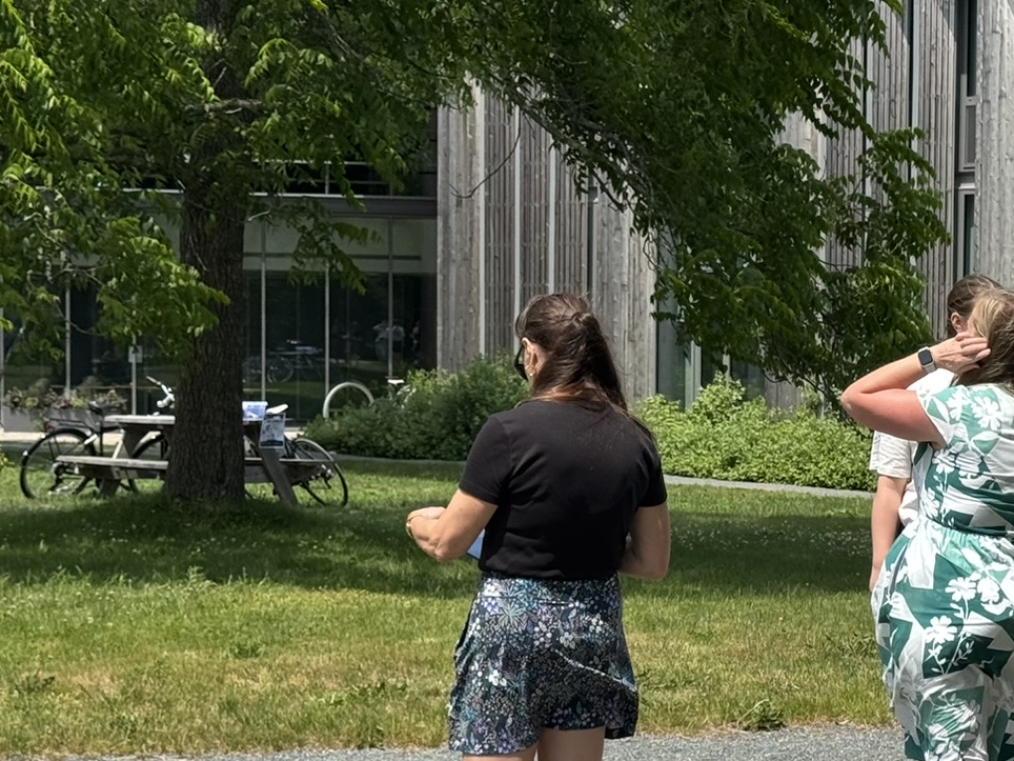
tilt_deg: -3.2
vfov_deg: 14.5
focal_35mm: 102
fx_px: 2988
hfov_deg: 19.1
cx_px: 811
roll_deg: -0.1
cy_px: 529
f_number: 1.78
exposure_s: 1/2833
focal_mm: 6.76
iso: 64
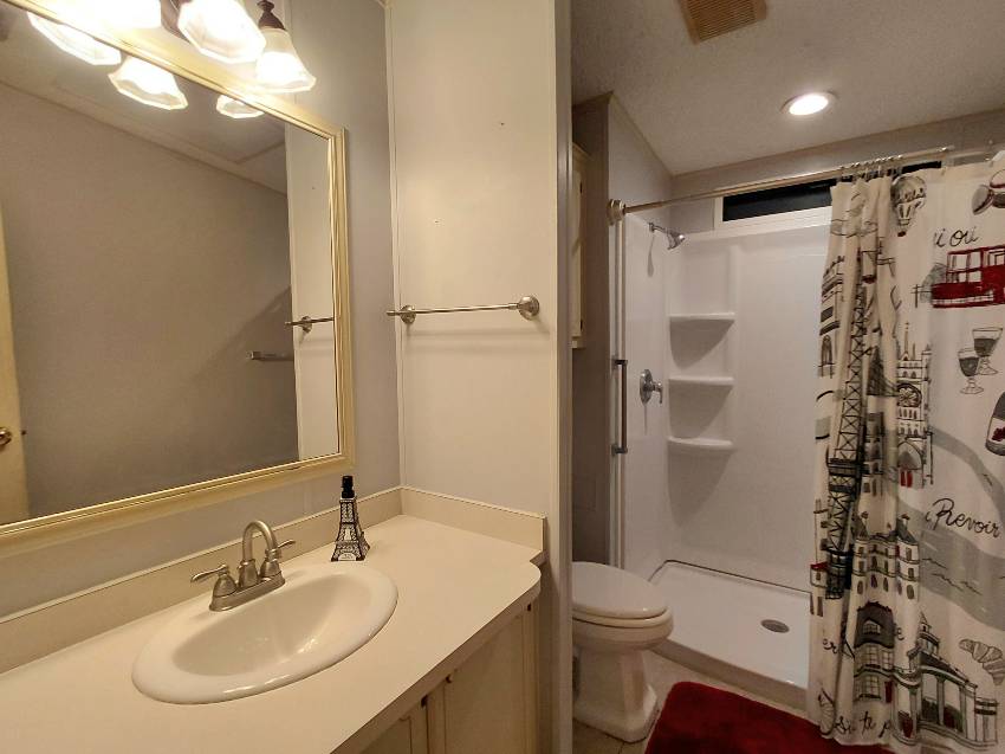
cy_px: 377
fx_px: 464
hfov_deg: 94.5
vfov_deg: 78.1
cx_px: 502
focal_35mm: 16
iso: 50
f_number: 2.2
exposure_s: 1/50
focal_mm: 1.64
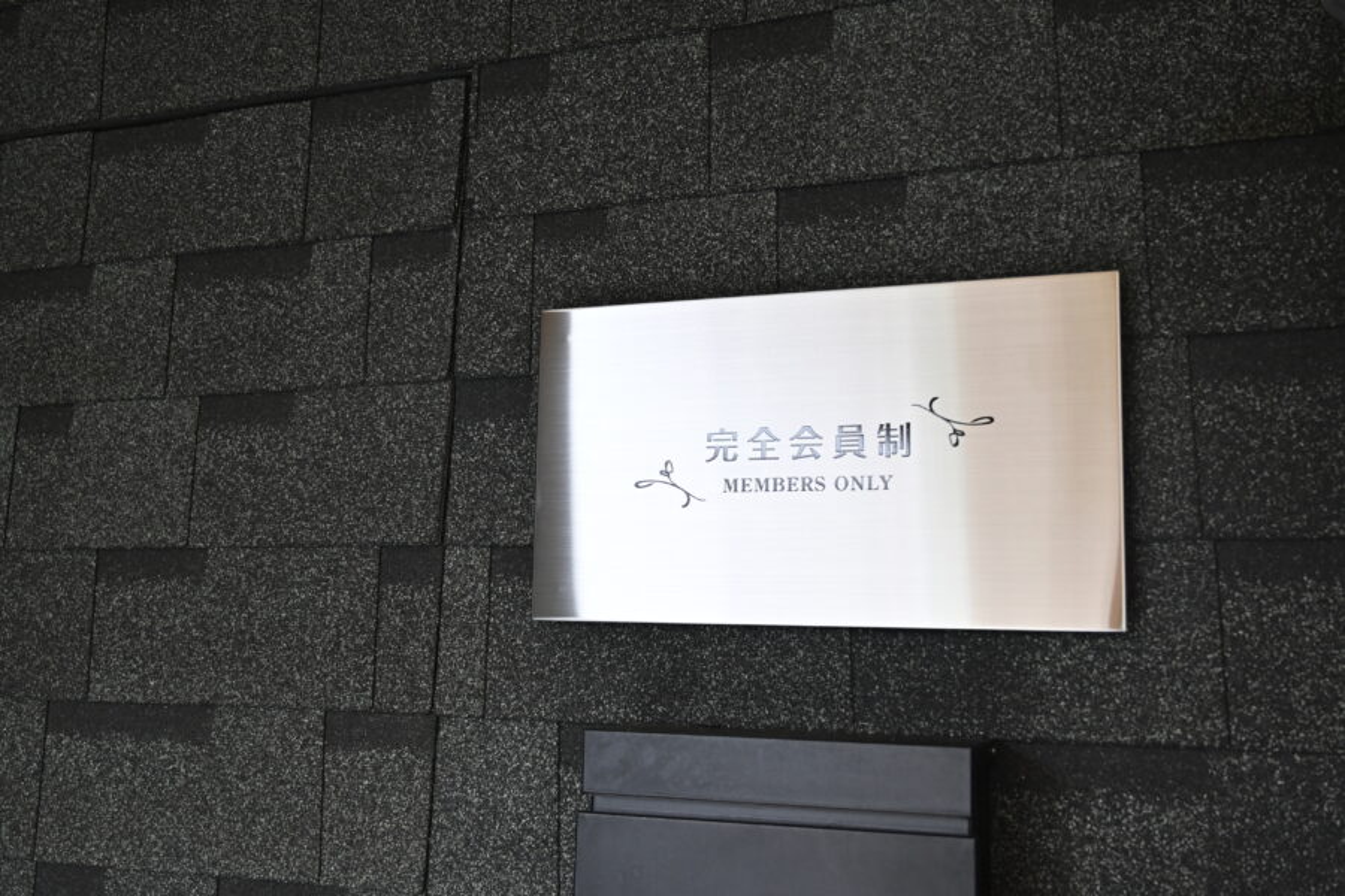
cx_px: 672
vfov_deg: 36.9
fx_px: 1345
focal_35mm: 36
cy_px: 448
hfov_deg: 53.1
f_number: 4
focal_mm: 24
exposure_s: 1/125
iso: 400
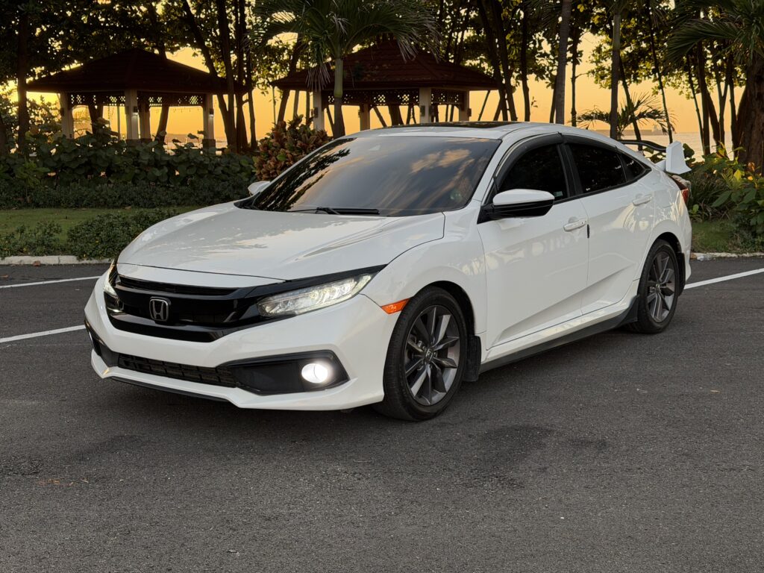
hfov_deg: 39.7
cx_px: 382
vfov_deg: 30.3
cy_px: 286
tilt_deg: -8.4
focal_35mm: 48
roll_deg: +0.5
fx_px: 1059
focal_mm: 6.76
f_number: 1.78
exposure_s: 1/315
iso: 80
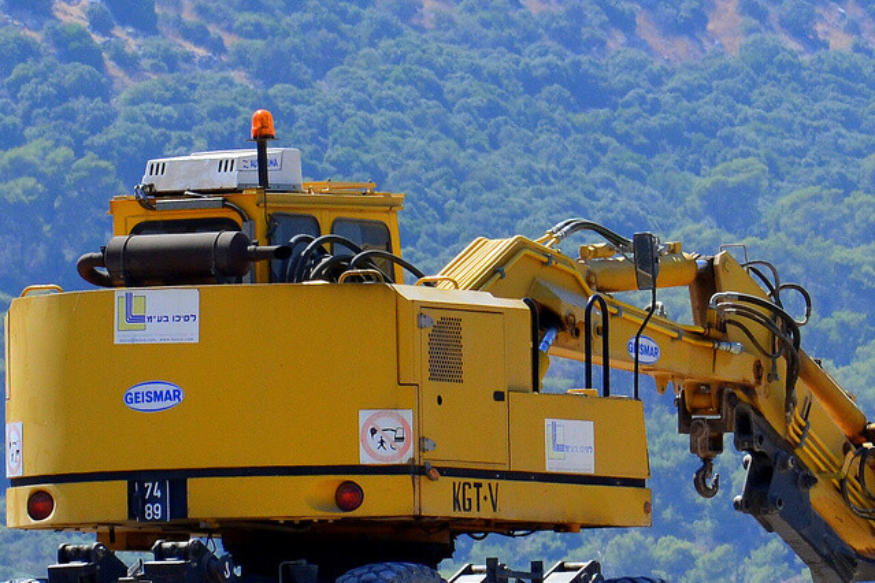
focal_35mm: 474
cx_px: 427
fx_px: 11508
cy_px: 371
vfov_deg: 2.9
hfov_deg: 4.4
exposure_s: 1/400
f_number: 11
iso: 400
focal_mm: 105
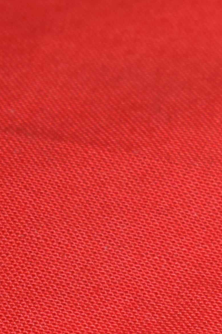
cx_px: 466
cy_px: 329
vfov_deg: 6.4
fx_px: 2960
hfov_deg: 4.2
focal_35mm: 320
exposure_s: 1/60
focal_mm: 55
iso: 500
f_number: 5.6
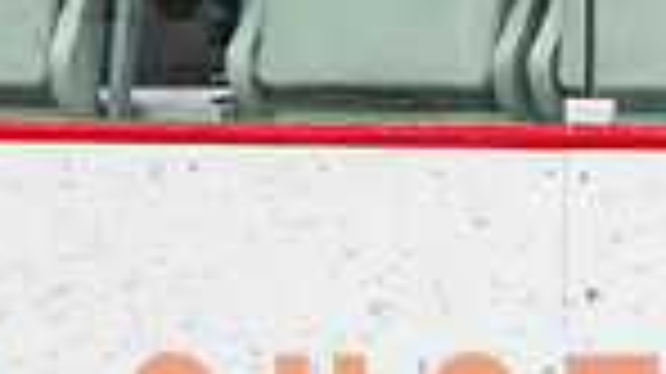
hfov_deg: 1.4
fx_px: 27723
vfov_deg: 0.8
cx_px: -170
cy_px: 412
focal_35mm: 1571
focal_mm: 190
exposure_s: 1/640
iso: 2500
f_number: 2.8
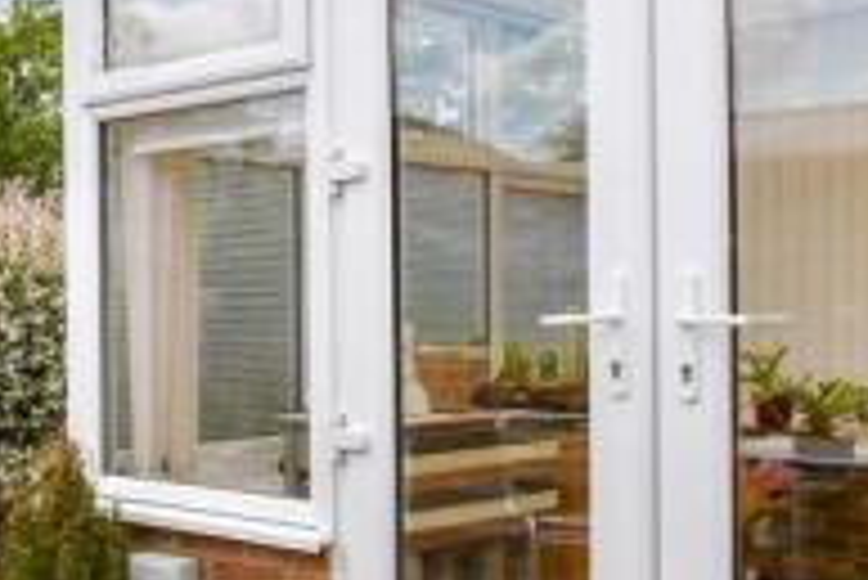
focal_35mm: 51
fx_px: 1231
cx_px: -155
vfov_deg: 26.5
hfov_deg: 32.6
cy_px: 317
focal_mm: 10
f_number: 8
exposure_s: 1/200
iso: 160
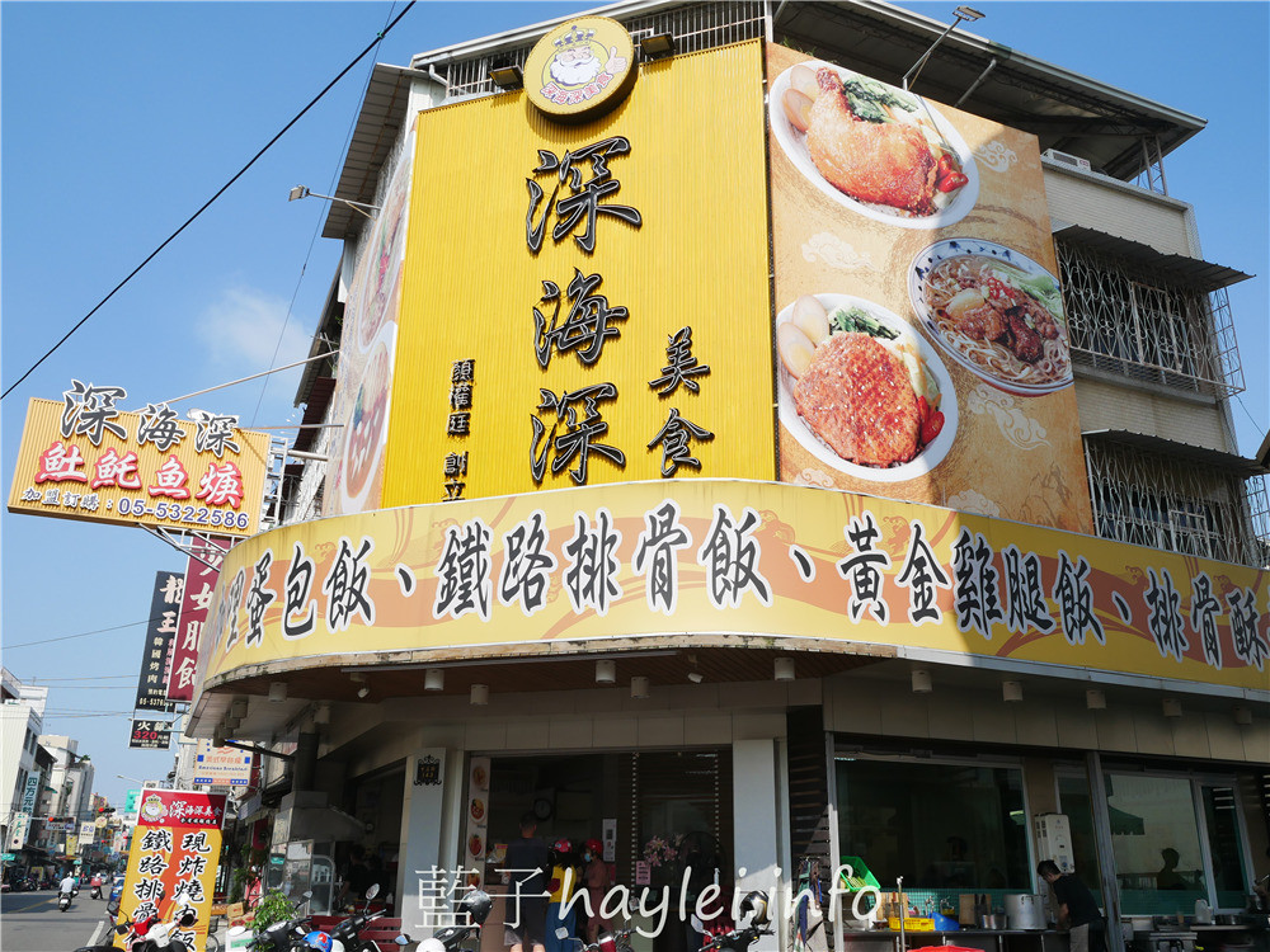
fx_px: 1101
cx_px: 635
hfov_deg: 60.0
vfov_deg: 46.8
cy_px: 476
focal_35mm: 30
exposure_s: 1/800
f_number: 5
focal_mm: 15
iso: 200
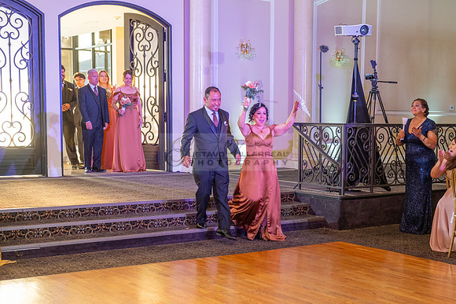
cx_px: 295
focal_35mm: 61
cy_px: 201
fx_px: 773
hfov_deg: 32.7
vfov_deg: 22.2
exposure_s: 1/80
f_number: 4
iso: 800
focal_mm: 44
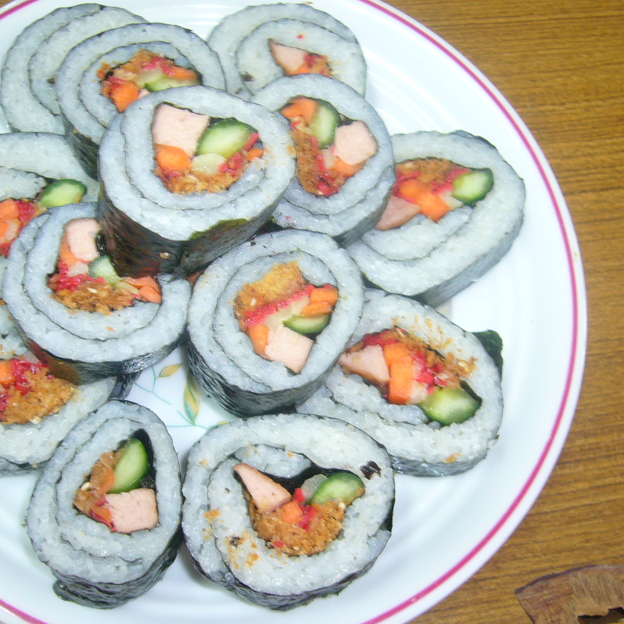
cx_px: 268
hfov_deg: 38.3
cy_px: 308
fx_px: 897
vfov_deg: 38.3
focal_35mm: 44
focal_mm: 5.8
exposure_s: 1/10
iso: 100
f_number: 2.8
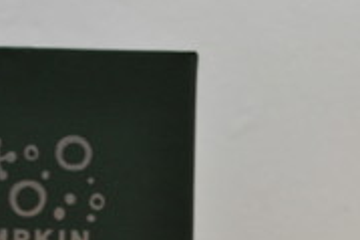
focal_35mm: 120
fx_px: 1199
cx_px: 183
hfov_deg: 17.1
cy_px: 301
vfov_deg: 11.2
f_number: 4
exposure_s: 1/60
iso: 720
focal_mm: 28
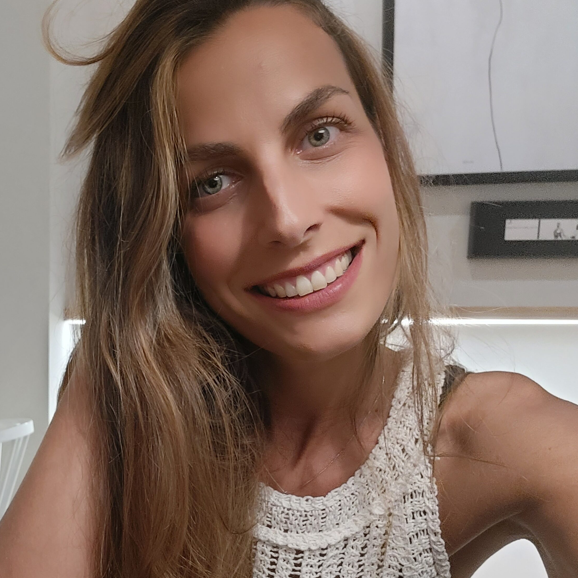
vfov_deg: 54.0
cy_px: 290
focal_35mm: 30
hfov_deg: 53.1
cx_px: 198
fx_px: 567
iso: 500
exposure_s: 1/25
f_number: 2.2
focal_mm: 3.75
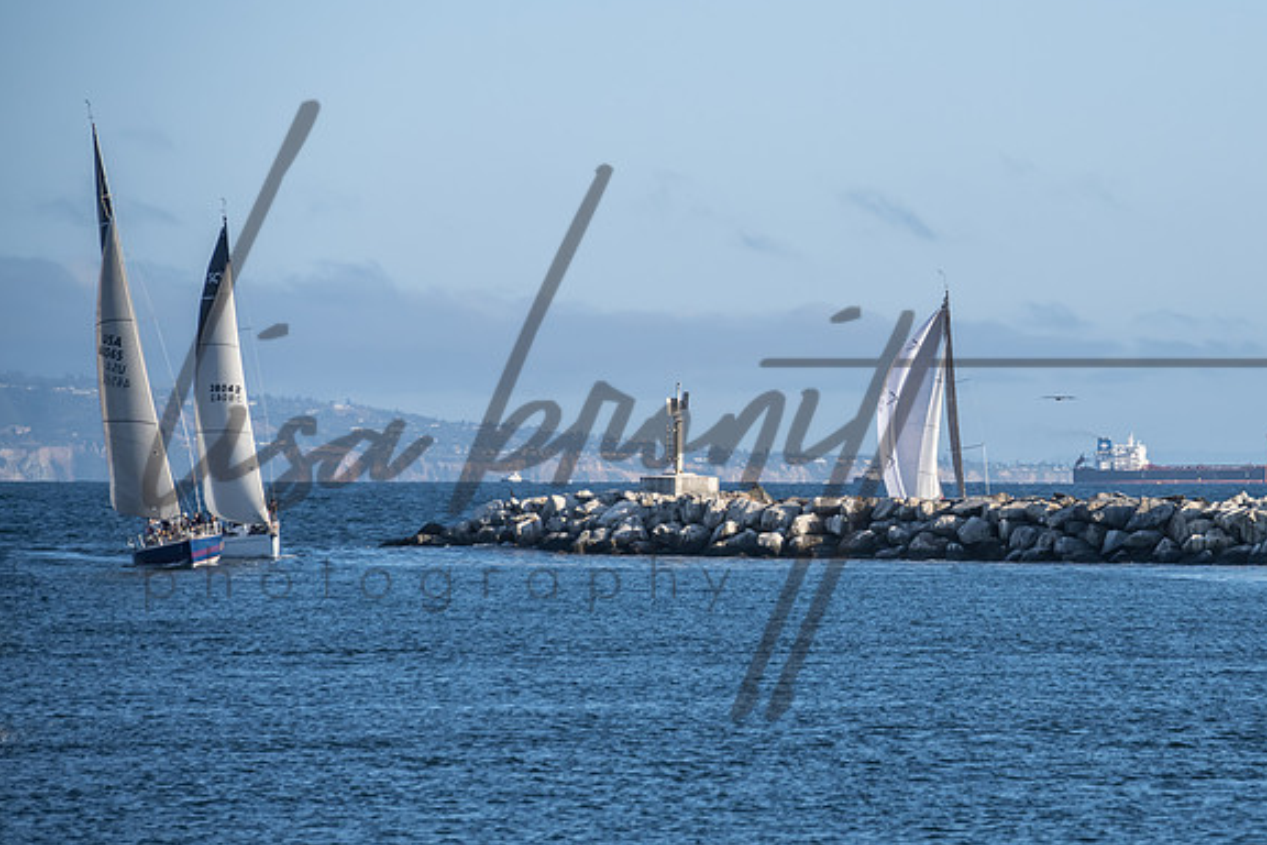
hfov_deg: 7.8
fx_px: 9291
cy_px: 414
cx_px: 923
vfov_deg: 5.2
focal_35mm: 264
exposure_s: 1/1250
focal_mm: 180
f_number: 6.3
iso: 320
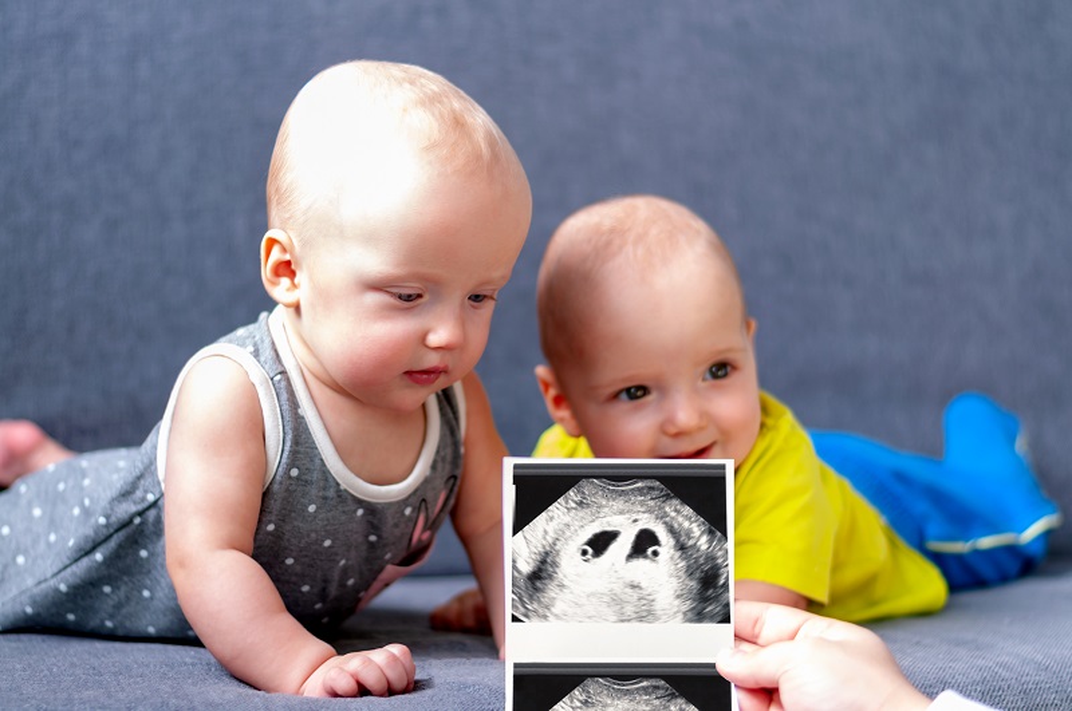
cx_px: 536
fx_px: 2230
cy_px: 356
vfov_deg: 18.1
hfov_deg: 27.0
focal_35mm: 75
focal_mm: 50
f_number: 1.8
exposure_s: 1/125
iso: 200
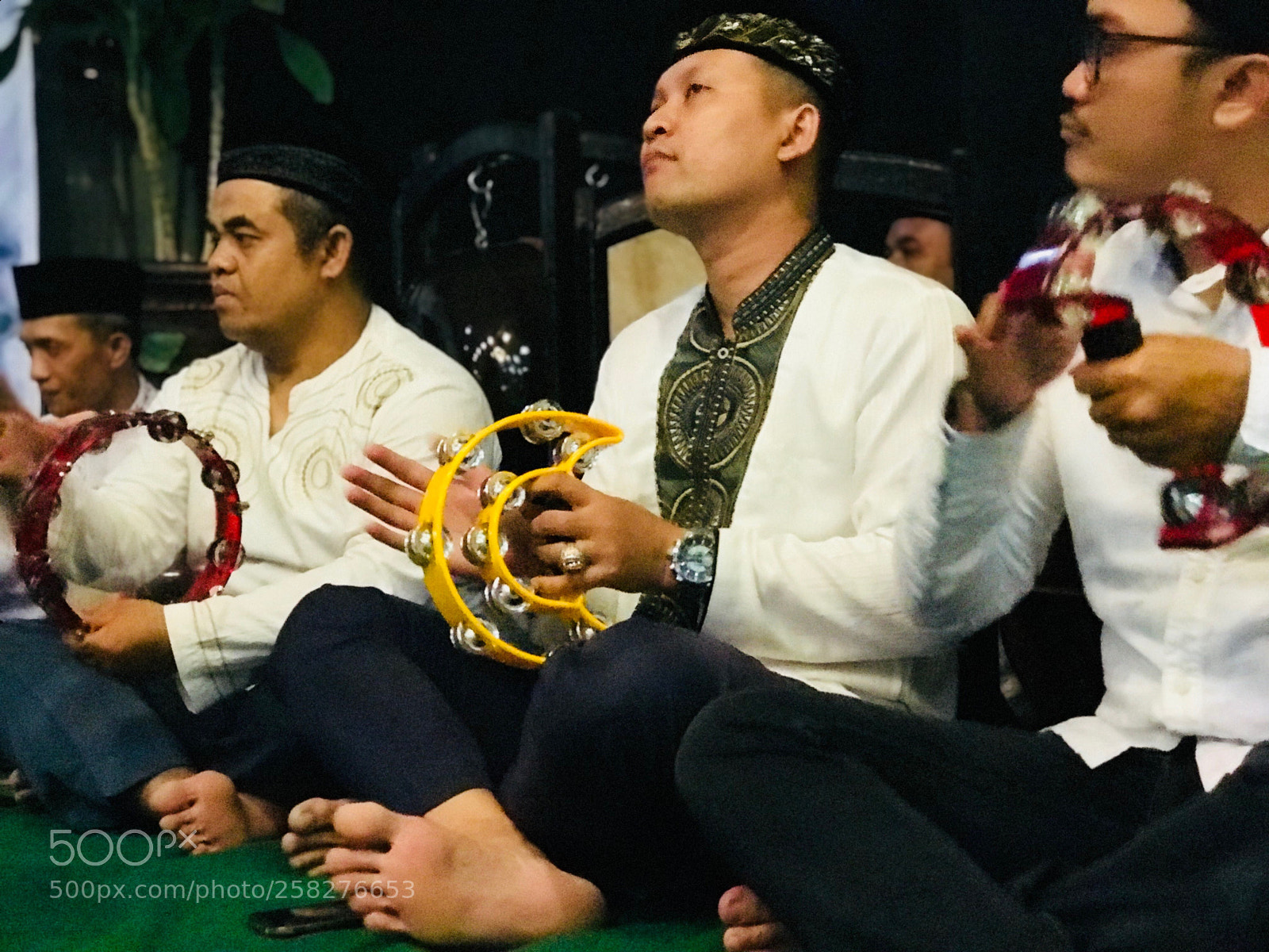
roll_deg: +0.7
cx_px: 634
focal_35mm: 57
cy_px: 476
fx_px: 2090
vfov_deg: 25.7
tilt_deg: -1.1
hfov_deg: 33.8
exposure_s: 1/50
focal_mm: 6.6
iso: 1250
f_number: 2.8
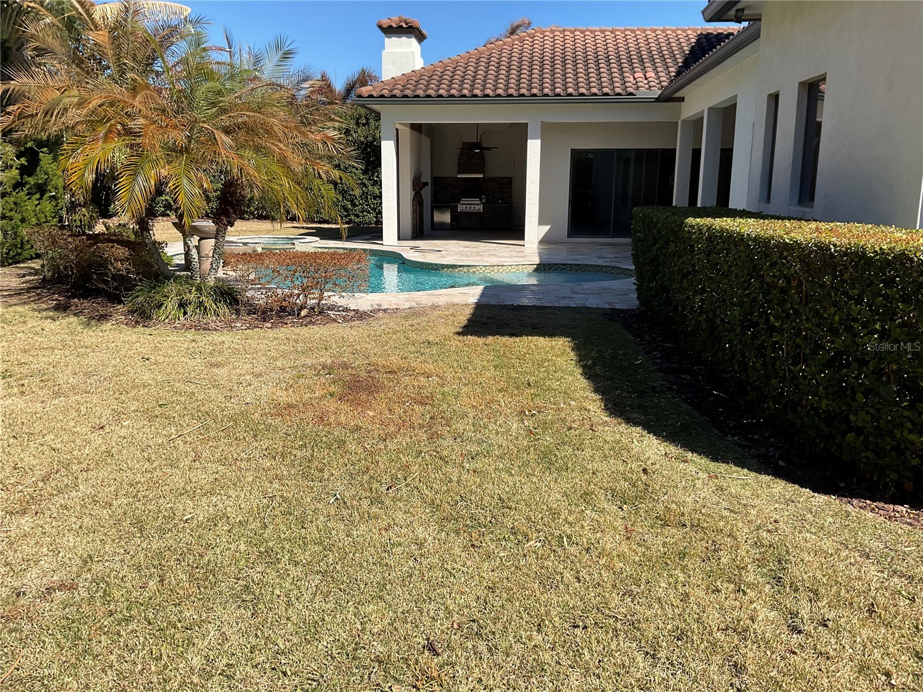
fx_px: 773
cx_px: 462
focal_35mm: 29
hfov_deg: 61.7
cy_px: 346
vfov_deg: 48.2
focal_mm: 3
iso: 16
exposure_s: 1/1626
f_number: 1.8
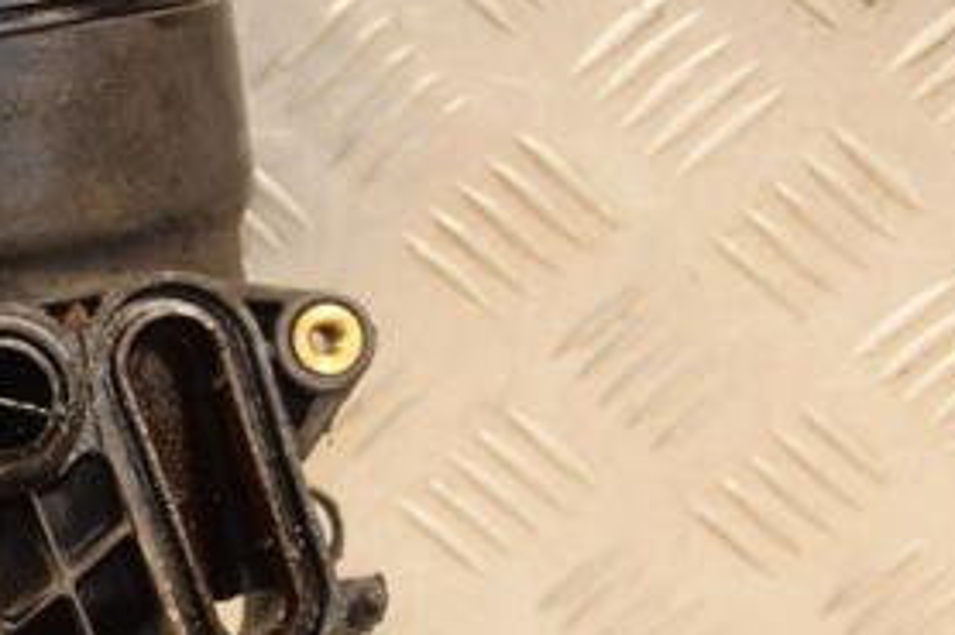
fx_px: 3261
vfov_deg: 11.1
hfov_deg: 16.4
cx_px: 31
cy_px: 457
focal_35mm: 123
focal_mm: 38
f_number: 5
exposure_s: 1/160
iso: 800
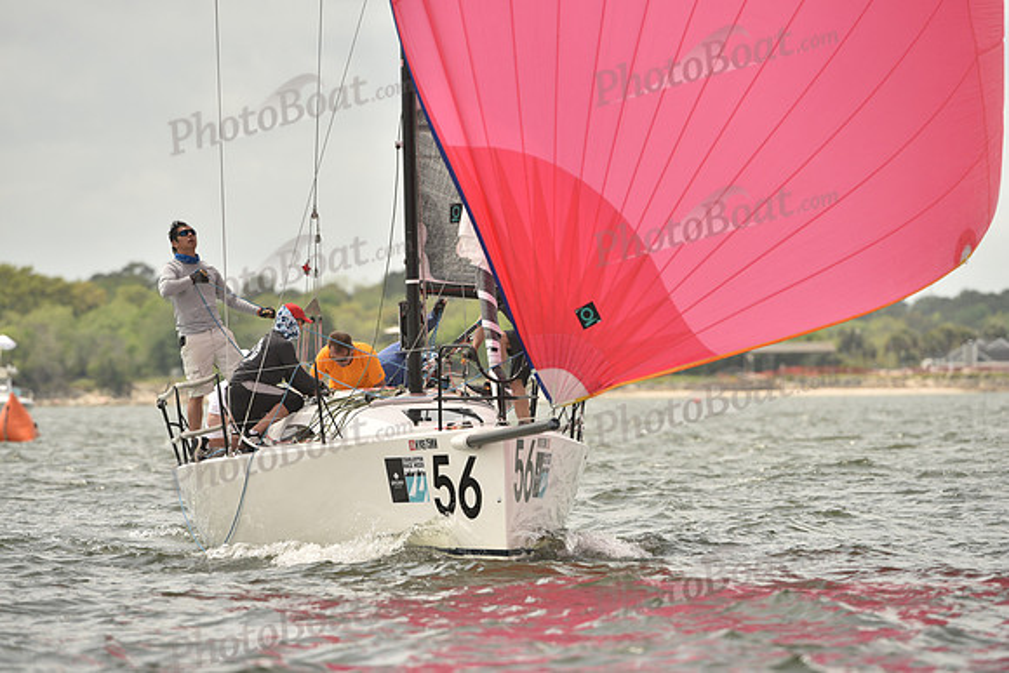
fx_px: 11213
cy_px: 336
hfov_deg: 5.2
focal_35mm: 400
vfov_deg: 3.4
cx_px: 504
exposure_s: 1/1250
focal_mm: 400
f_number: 6.3
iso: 320
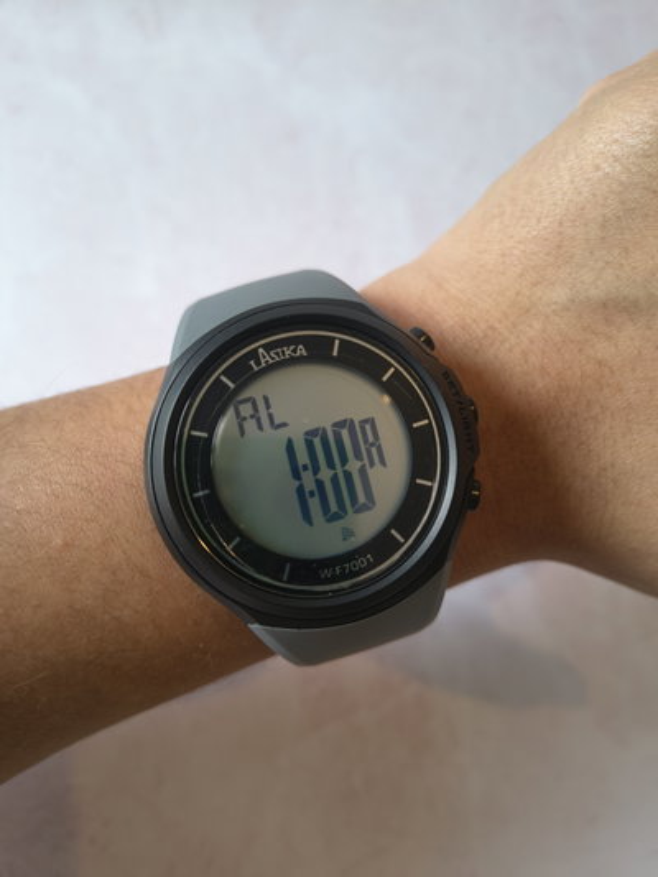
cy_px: 438
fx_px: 608
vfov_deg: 71.6
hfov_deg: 56.8
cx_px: 329
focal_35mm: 24
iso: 490
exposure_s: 1/100
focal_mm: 5.56
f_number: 1.8
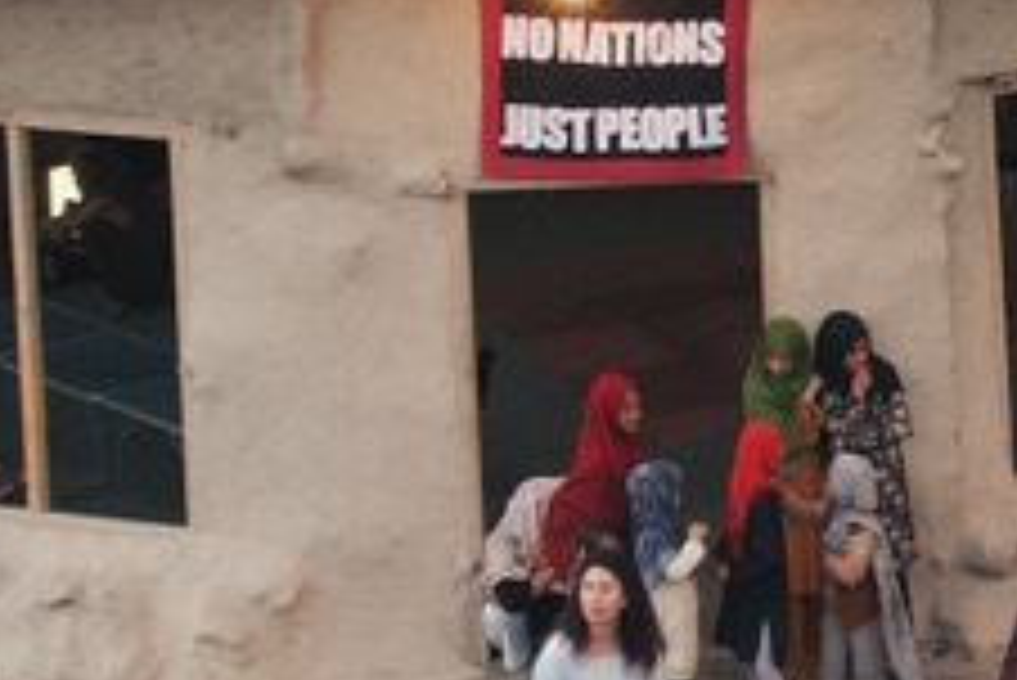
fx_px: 4947
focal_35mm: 175
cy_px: 374
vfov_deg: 7.9
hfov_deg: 11.4
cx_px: 1364
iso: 120
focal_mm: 8.38
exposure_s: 1/15
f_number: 2.8
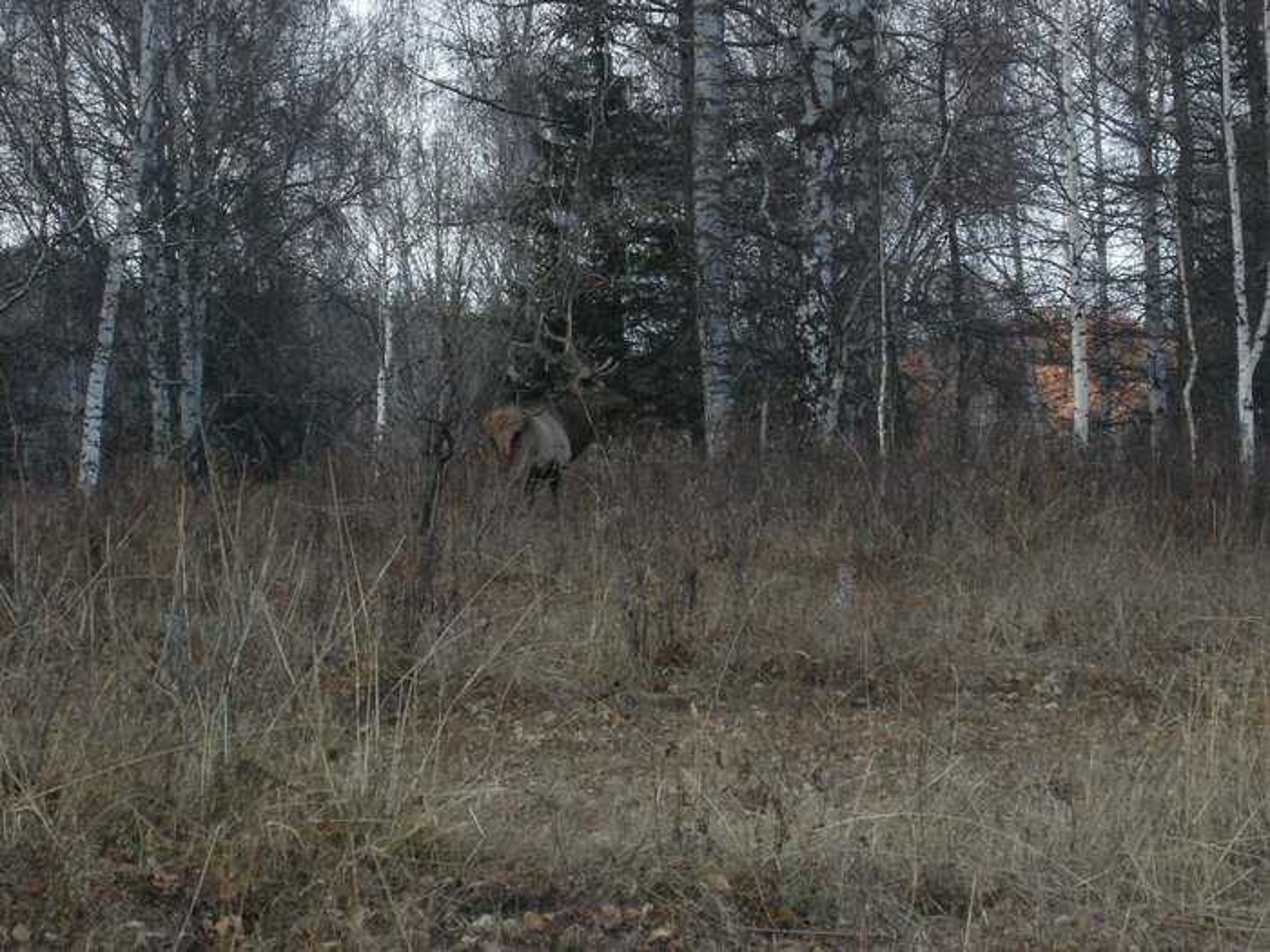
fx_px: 4623
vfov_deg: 11.8
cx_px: 635
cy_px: 476
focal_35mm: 126
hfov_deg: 15.6
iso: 200
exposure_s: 1/120
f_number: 5.2
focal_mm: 26.3
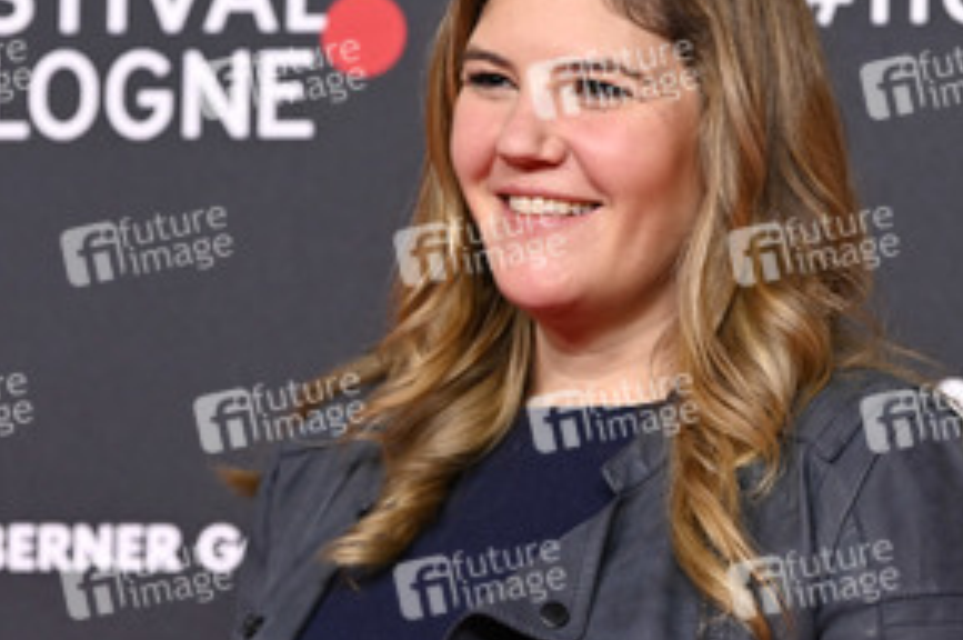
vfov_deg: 5.9
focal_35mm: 234
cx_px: 525
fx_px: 6252
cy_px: 330
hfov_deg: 8.8
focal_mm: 150
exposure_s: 1/200
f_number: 5
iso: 1000
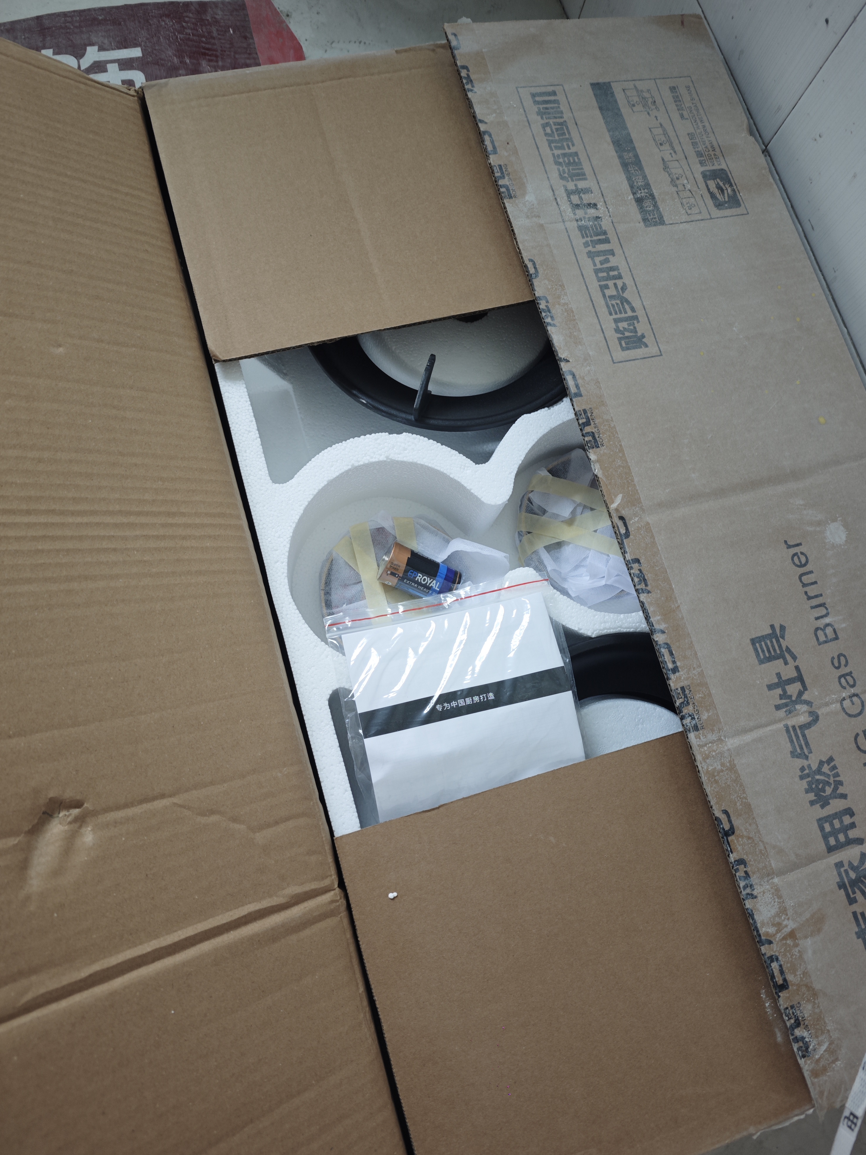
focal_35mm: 24
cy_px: 591
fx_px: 801
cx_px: 440
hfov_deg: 56.8
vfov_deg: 71.6
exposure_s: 1/100
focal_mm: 6.55
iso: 200
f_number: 1.6
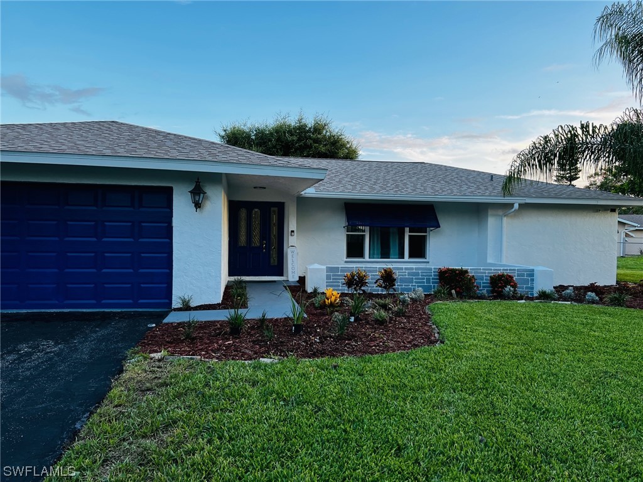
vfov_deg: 53.1
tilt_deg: -1.8
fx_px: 483
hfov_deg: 67.3
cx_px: 322
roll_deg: -0.9
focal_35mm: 26
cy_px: 241
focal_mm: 5.7
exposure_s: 1/371
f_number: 1.5
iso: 50
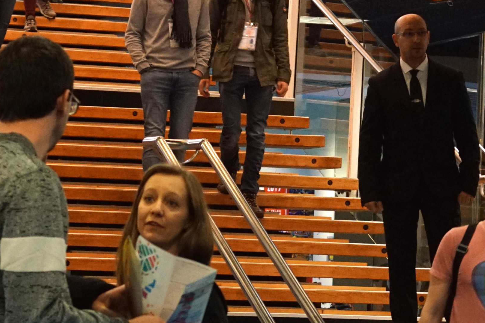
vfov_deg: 7.0
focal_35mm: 195
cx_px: 298
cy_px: 239
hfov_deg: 10.6
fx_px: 2625
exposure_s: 1/80
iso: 1250
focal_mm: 35
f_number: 3.5
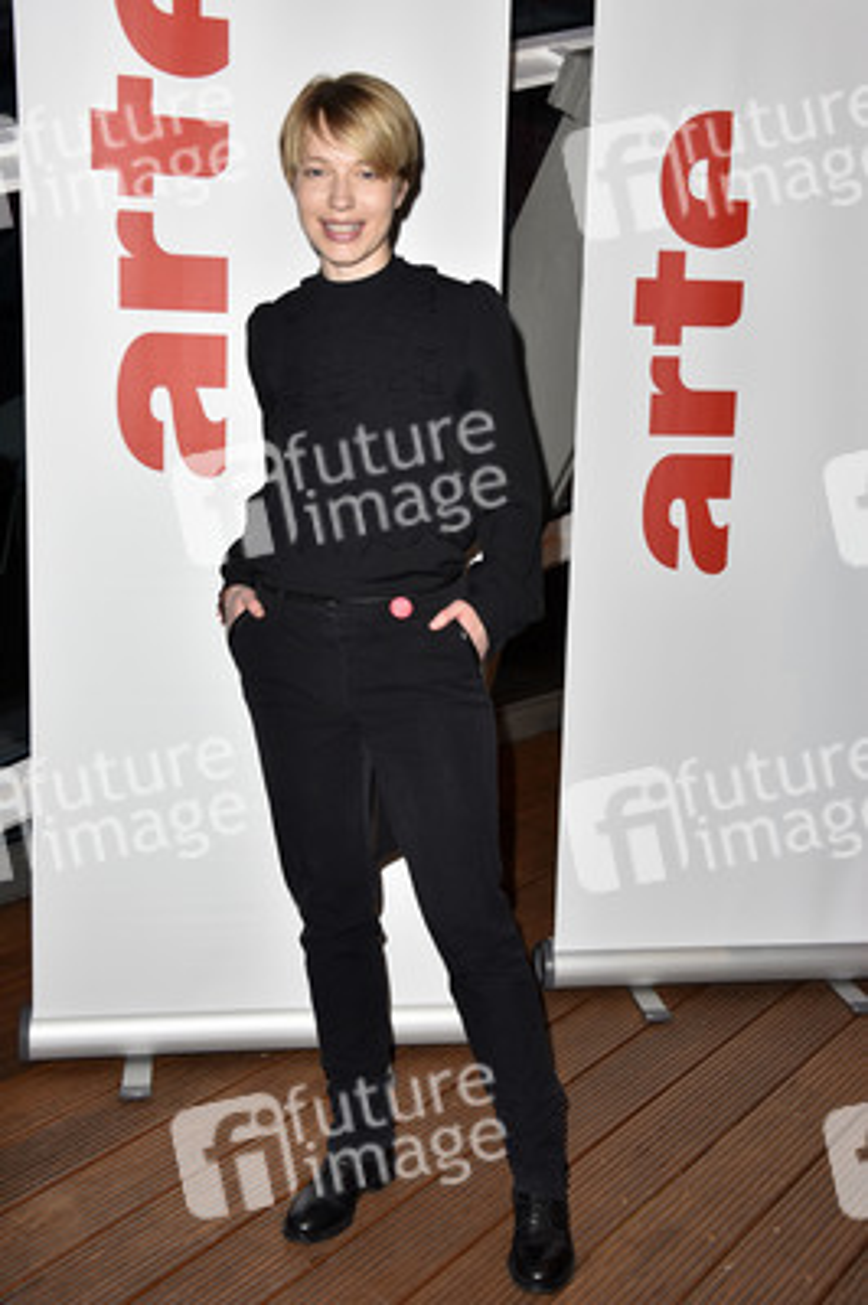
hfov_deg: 30.5
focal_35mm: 44
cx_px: 434
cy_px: 652
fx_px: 1594
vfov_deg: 44.5
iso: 800
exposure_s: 1/160
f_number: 5.6
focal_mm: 44
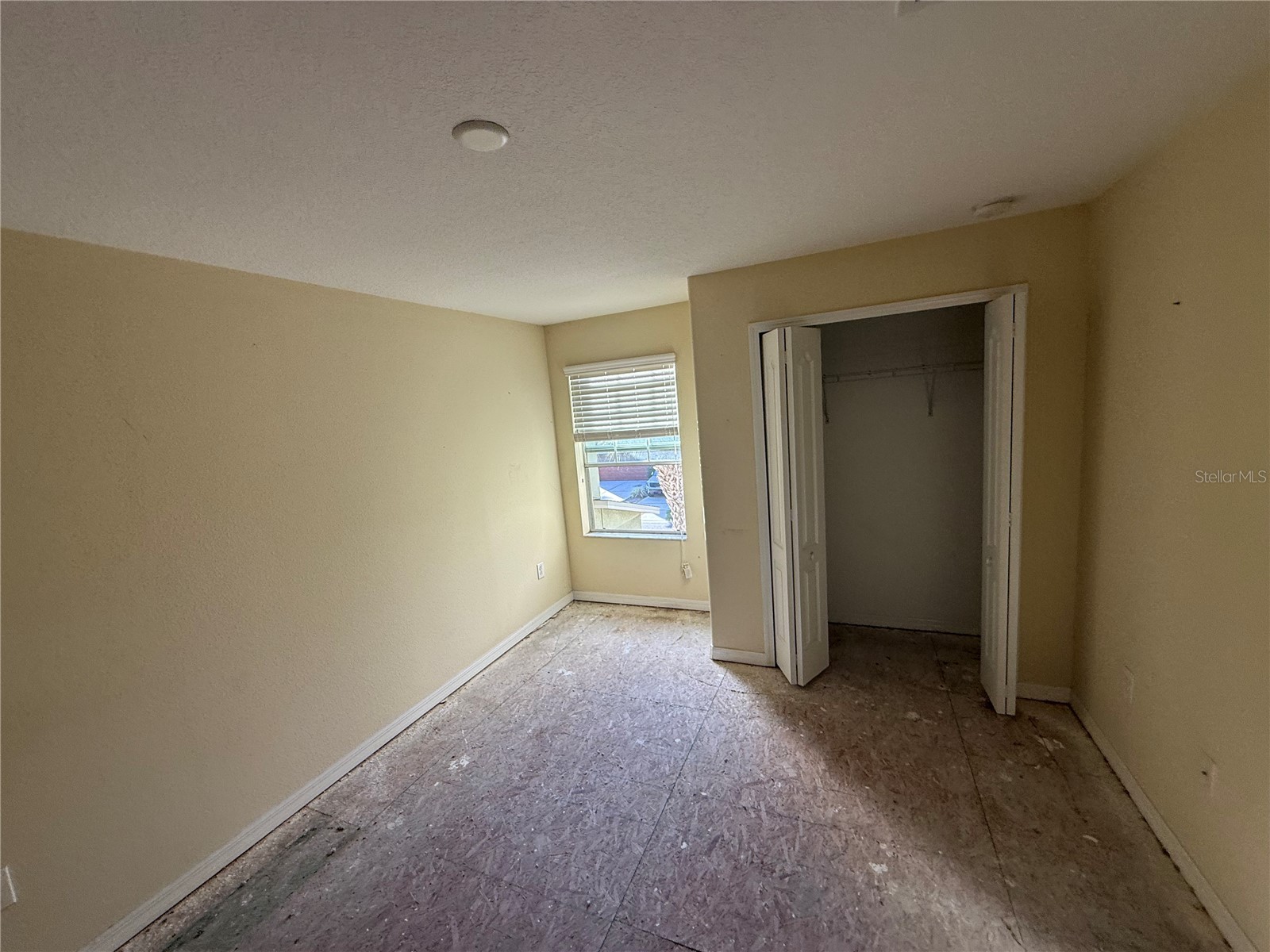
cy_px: 476
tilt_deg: -6.5
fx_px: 514
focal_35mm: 14
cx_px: 635
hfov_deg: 102.1
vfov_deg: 85.7
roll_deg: +5.2
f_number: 2.2
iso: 50
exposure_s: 1/99
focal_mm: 2.22
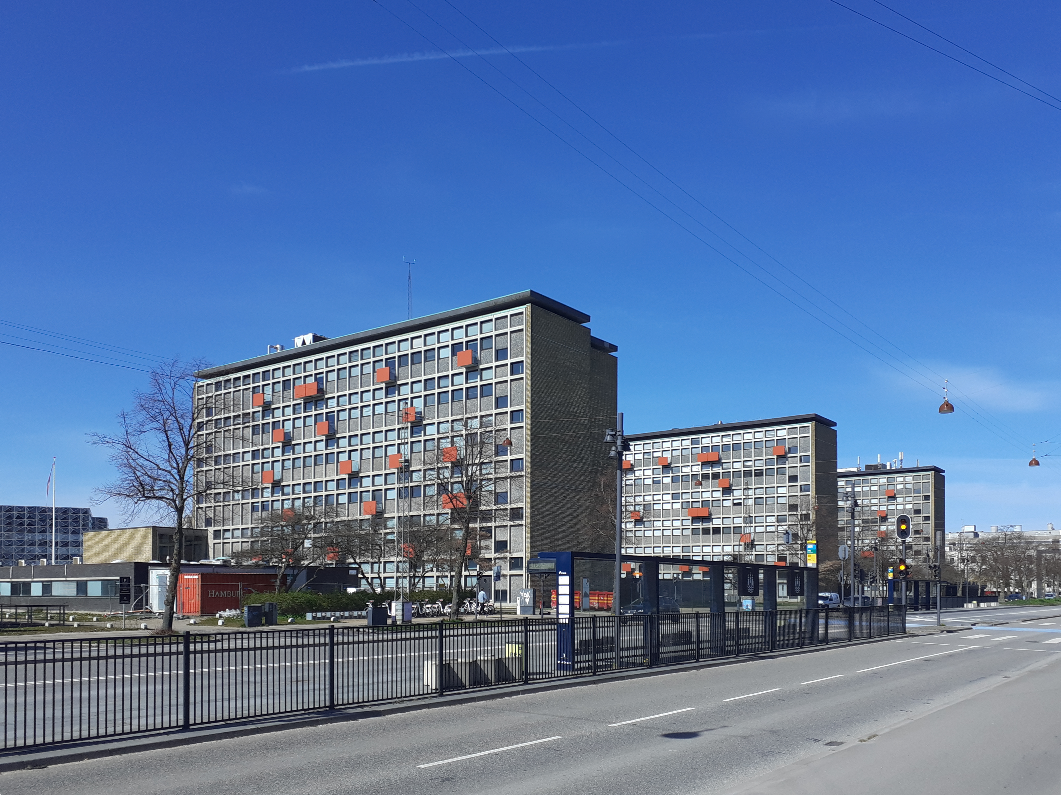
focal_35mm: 27
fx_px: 828
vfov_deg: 51.4
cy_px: 398
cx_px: 530
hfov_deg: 65.3
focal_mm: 3.6
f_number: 1.9
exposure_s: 1/1900
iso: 40
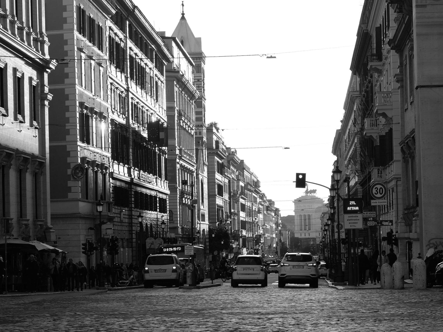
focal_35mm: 90
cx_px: 222
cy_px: 166
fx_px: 1152
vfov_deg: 16.4
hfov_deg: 21.8
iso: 200
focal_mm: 45
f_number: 5.6
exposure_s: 1/250
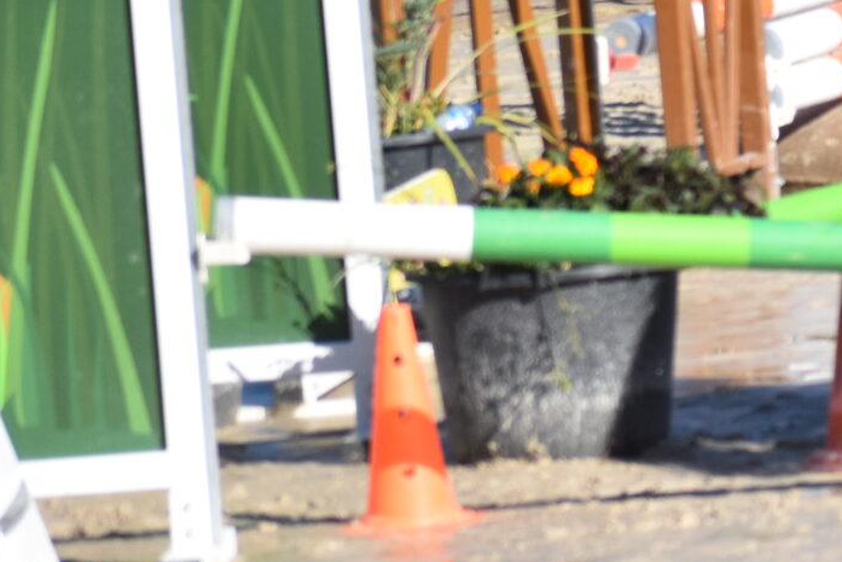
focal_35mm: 606
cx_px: 1436
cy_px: -14
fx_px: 14176
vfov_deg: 2.3
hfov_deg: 3.4
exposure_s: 1/2000
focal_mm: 110
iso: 360
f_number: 8
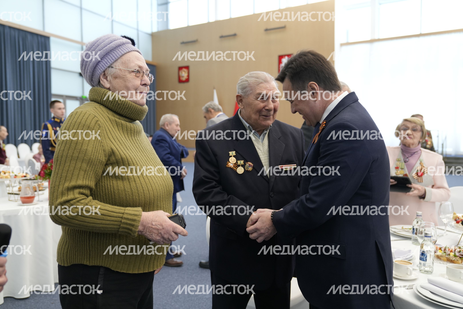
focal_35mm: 32
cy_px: 154
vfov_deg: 41.1
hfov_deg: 58.7
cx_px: 232
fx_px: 412
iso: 1000
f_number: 3.2
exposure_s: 1/160
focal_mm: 32
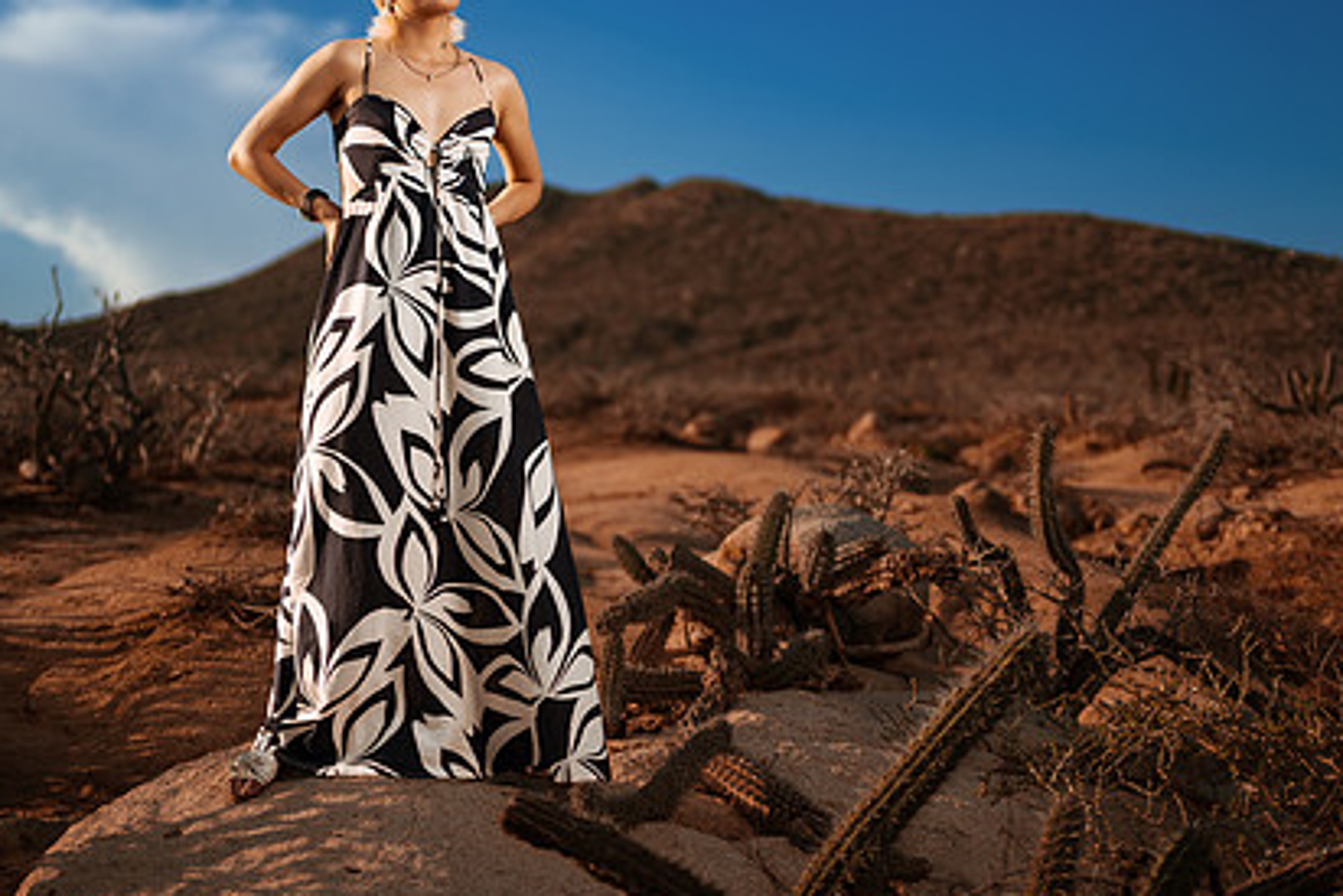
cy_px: 334
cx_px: 637
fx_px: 1866
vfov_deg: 26.9
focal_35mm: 50
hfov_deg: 39.6
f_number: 1.4
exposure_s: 1/8000
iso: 50
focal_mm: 35
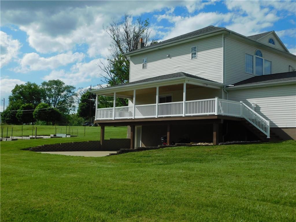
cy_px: 111
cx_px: 148
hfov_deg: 46.8
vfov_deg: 36.0
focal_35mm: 40
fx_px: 342
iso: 125
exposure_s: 1/640
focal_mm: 7.1
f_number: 7.2
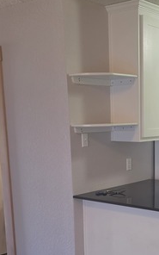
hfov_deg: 23.2
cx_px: 131
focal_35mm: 55
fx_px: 381
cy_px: 198
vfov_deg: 35.9
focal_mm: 6.5
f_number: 1.4
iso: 320
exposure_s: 1/120
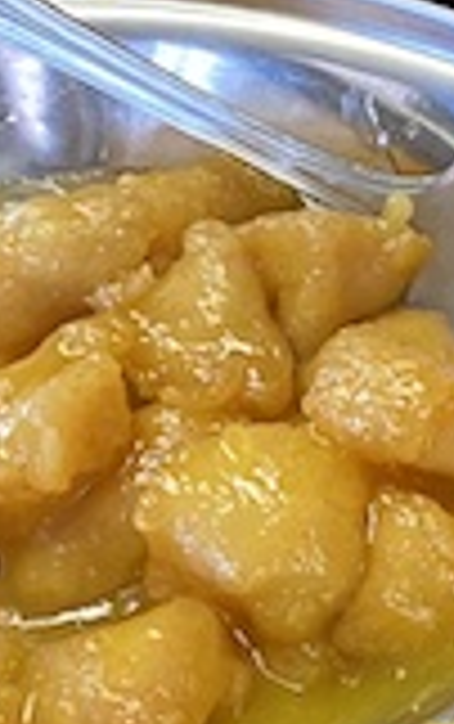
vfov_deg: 13.6
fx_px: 3041
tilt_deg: -48.8
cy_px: 434
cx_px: 1393
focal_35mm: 154
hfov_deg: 7.5
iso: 200
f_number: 1.8
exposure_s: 1/60
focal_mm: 4.25
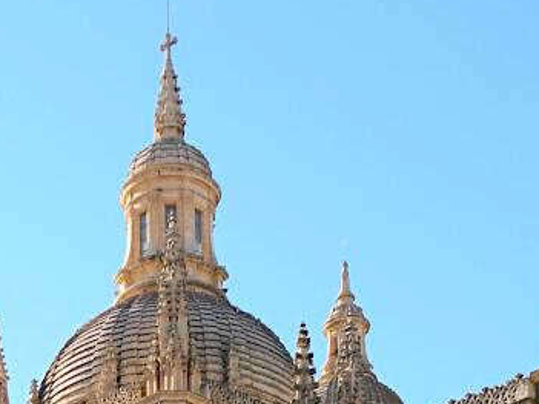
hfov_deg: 18.4
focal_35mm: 106
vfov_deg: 13.0
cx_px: 104
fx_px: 1650
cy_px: 645
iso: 125
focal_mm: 5.6
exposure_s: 1/500
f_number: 3.2
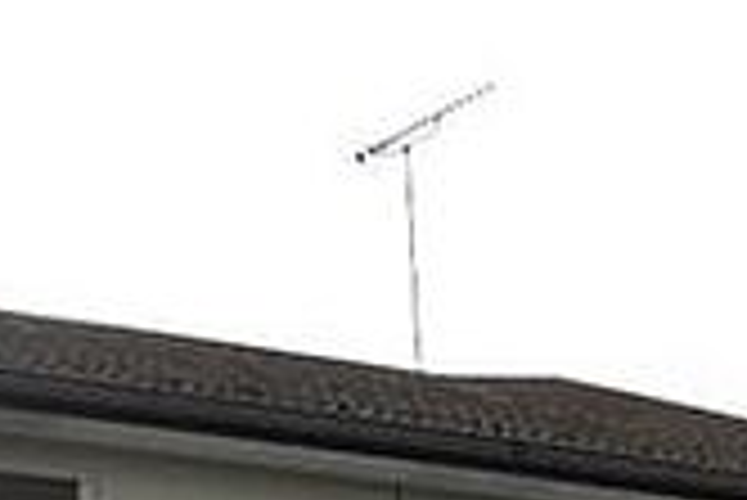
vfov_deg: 12.8
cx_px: 698
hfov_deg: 20.7
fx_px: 1994
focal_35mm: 96
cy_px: 941
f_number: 3.1
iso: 100
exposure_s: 1/500
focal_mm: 4.3
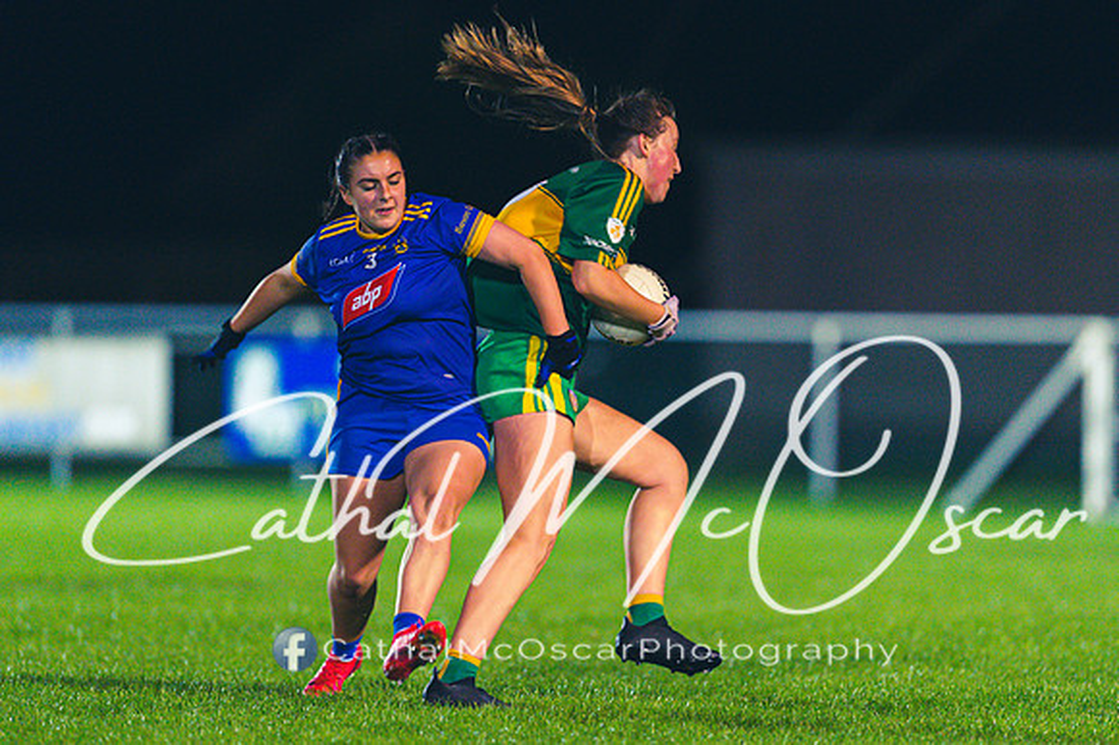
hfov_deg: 4.6
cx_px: 604
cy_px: 399
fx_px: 13858
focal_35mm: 446
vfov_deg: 3.1
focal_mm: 400
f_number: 2.8
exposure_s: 1/500
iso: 5000
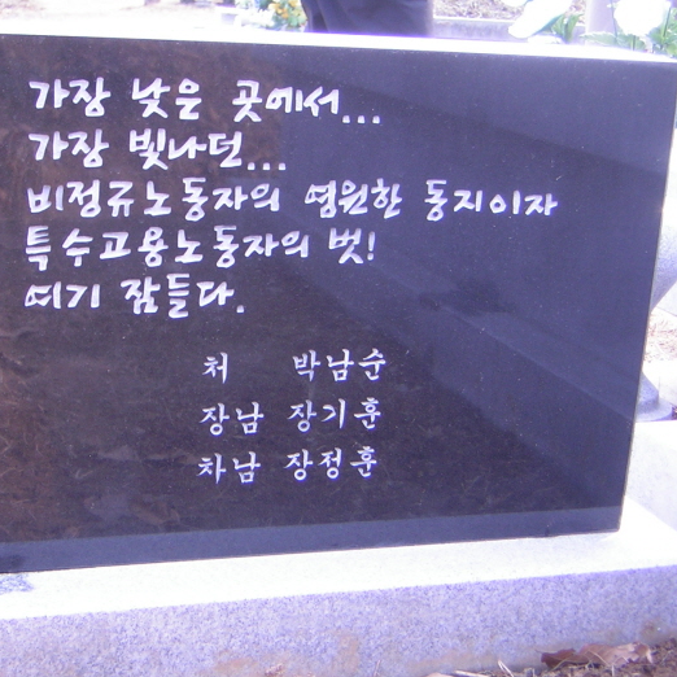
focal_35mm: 64
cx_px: 272
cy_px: 339
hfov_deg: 26.8
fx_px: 1416
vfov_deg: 26.9
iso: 50
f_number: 3.2
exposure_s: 1/52
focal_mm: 7.1
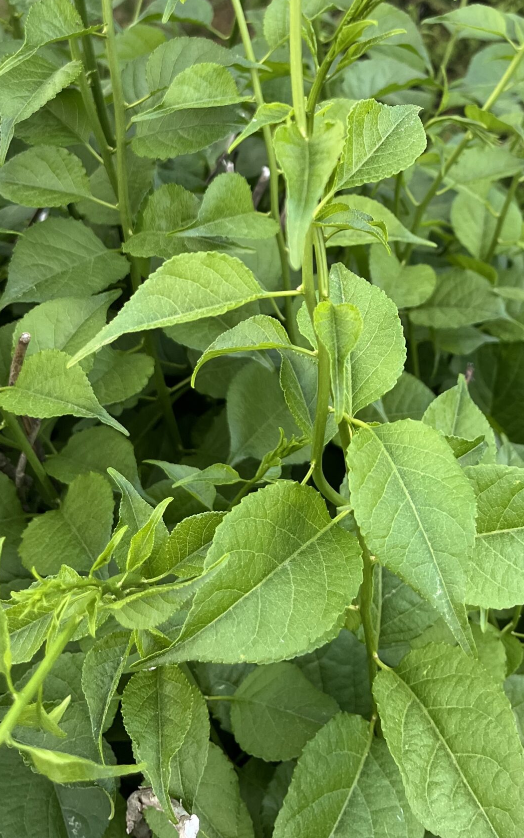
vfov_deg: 45.4
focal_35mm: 42
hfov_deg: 30.3
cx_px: 356
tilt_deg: -45.4
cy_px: 201
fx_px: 960
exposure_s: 1/109
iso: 125
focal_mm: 5.1
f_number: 1.6
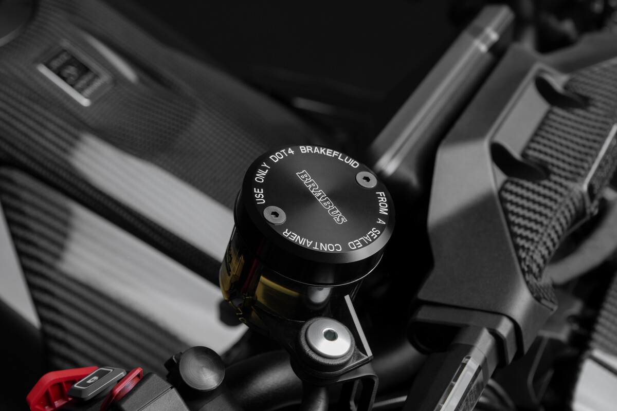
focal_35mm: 70
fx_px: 1200
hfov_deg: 28.8
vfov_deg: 19.5
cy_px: 206
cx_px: 308
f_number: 10
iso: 400
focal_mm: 70
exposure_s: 1/200
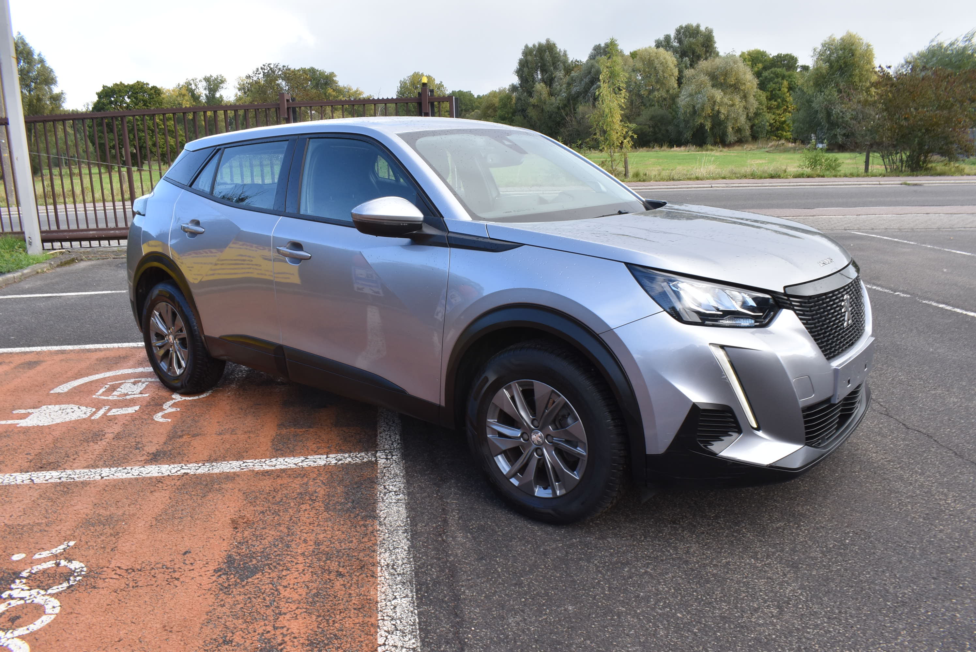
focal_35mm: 27
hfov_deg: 67.3
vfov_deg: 48.0
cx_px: 488
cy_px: 326
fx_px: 733
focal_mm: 18
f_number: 20
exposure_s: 1/30
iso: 320
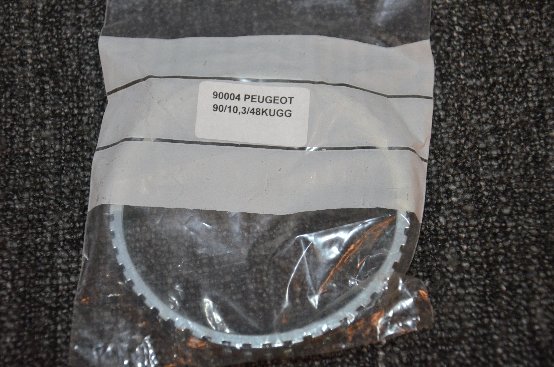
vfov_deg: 14.6
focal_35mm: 93
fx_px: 1428
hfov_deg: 22.0
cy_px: 184
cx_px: 277
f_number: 5.3
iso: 2500
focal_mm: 62
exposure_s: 1/400
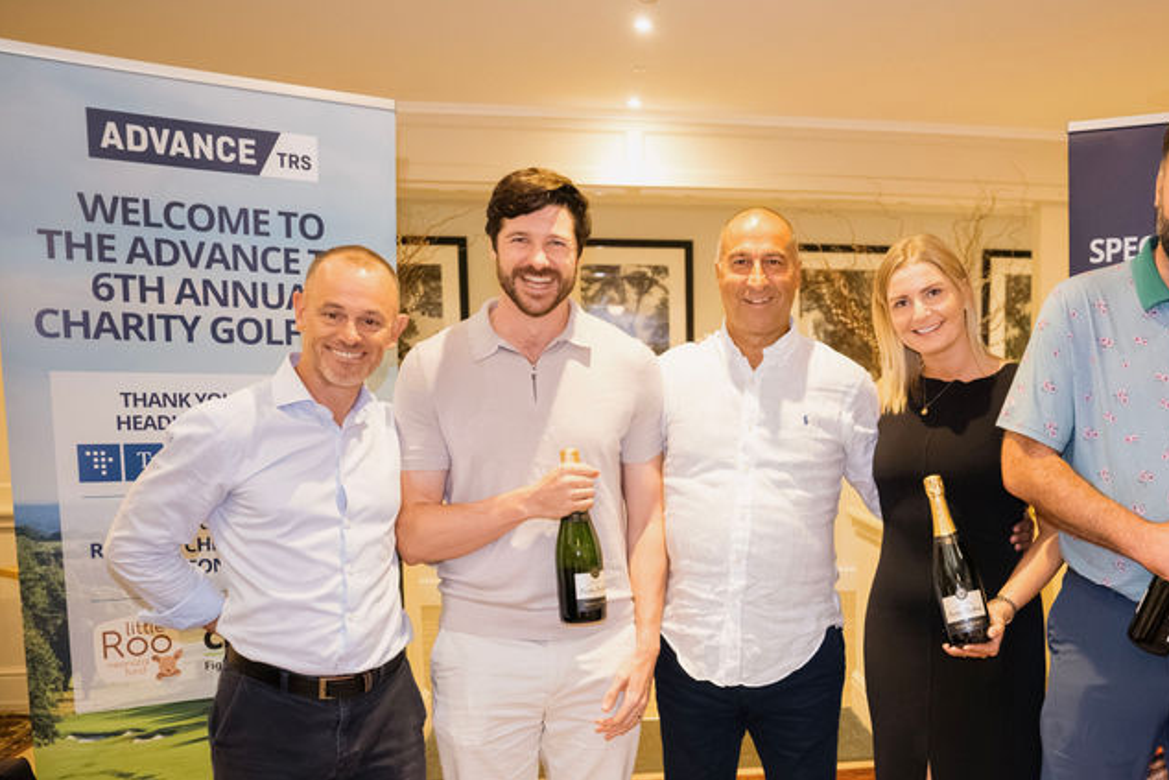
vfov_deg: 33.5
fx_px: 1267
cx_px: 896
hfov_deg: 47.4
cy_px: 584
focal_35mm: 39
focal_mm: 24
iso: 8000
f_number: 2.8
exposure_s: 1/250
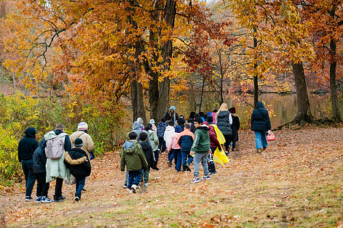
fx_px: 610
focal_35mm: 64
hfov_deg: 31.4
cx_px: 143
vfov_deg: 21.2
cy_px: 111
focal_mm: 52
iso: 4000
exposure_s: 1/400
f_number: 4
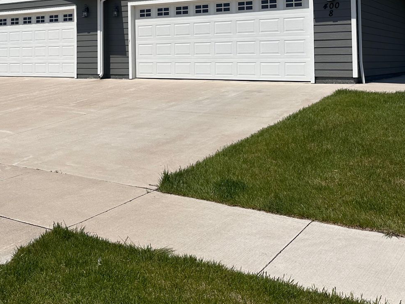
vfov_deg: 29.7
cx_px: 78
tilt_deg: +4.3
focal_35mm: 47
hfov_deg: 38.8
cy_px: 38
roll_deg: +0.1
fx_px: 550
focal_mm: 6.86
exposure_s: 1/9709
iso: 80
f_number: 1.78
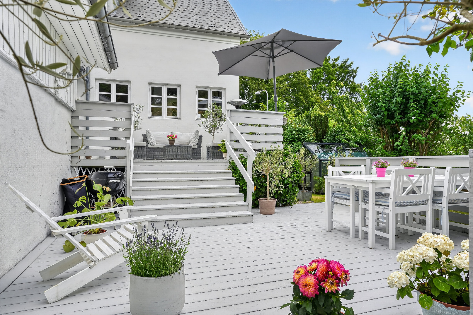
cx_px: 236
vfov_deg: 55.1
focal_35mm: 23
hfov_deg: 76.1
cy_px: 158
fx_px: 302
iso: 400
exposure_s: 1/60
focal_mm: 23
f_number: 8
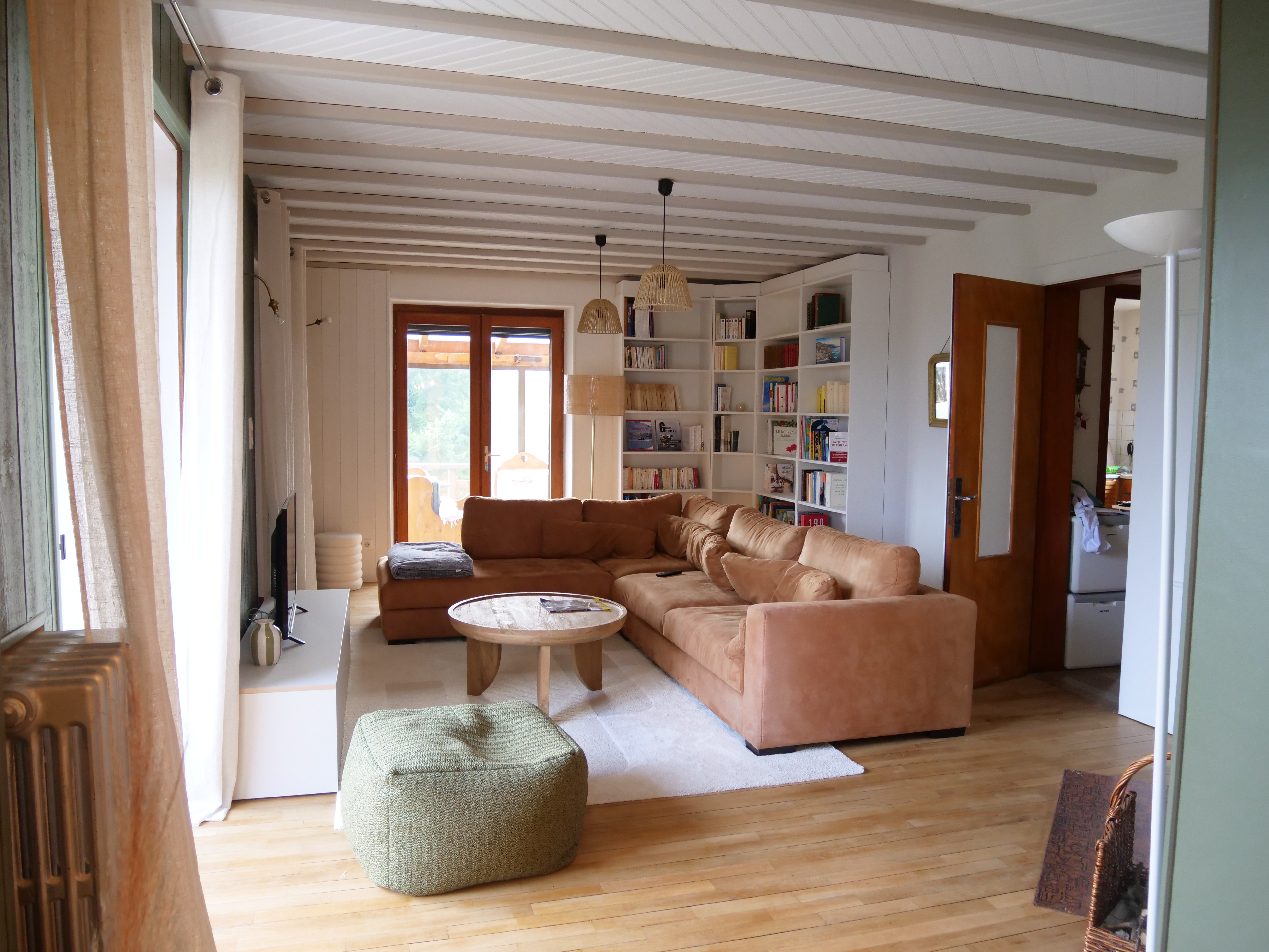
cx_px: 634
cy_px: 476
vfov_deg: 56.8
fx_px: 880
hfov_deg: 71.6
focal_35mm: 24
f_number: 3.5
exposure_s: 1/60
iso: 1250
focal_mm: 12
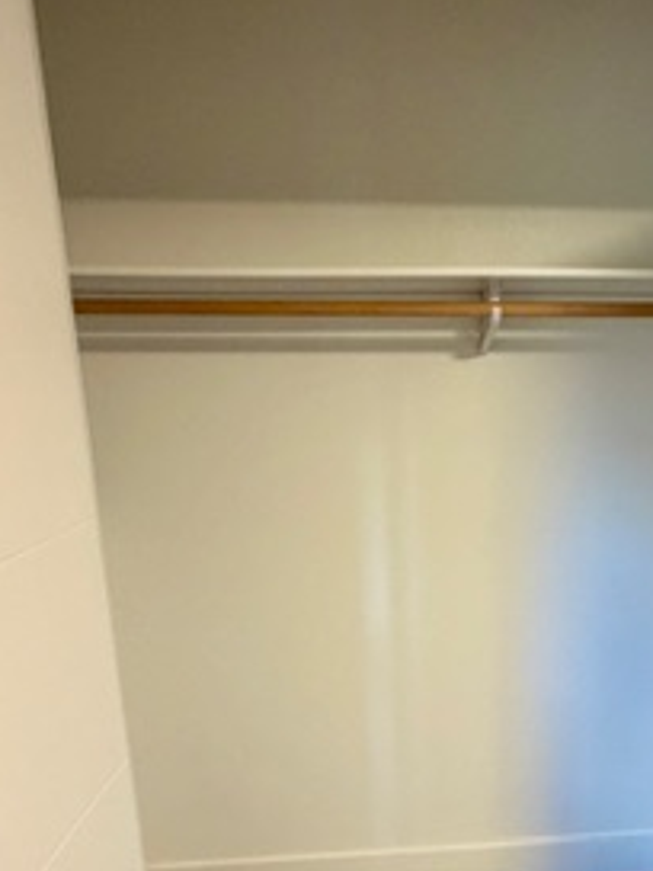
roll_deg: +0.2
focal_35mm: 33
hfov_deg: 41.8
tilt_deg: -15.4
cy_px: 589
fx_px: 830
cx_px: 483
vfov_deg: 54.1
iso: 400
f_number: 2.2
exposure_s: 1/60
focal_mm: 2.22
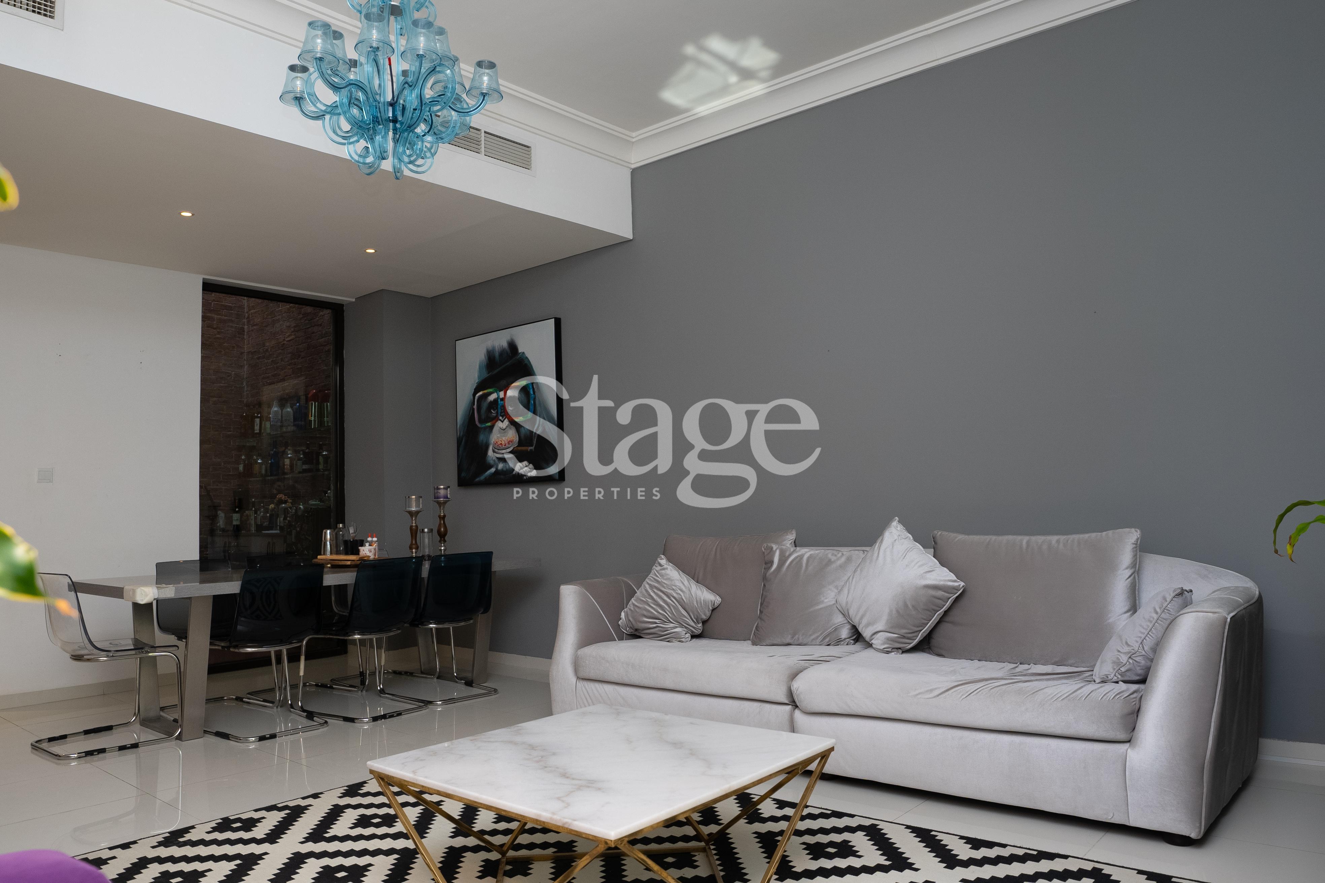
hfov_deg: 73.7
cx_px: 662
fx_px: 883
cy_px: 442
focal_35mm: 24
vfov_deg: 53.1
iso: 2000
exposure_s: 1/100
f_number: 4
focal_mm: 16
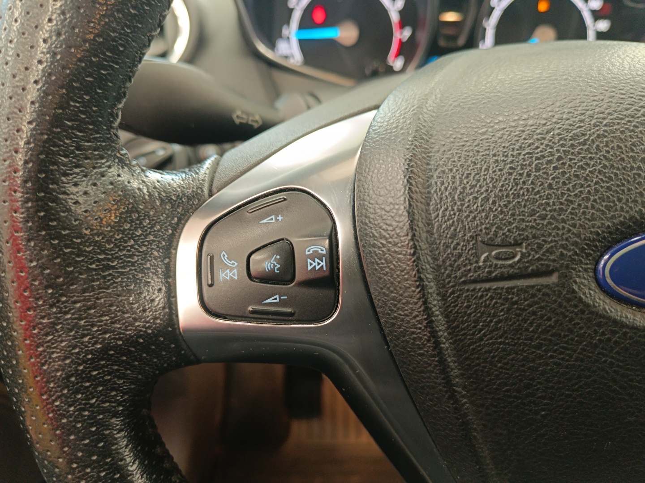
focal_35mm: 24
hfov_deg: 71.6
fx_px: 447
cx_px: 322
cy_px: 242
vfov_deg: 56.8
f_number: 1.88
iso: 697
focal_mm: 5.59
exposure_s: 1/33.3
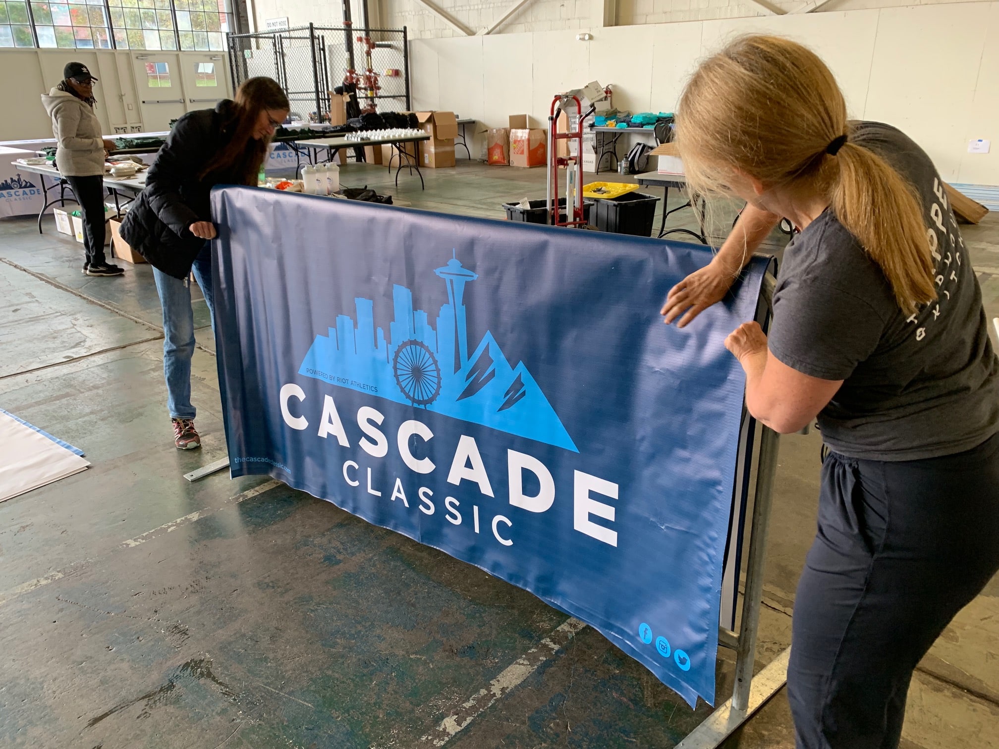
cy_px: 374
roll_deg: +1.6
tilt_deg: -21.0
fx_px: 750
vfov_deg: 53.1
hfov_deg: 67.3
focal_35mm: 26
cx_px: 500
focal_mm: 4.25
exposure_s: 1/73
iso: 100
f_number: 1.8
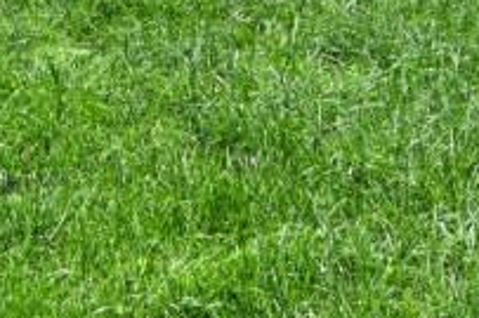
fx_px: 1525
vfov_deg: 10.4
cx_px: -201
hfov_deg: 16.5
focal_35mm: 115
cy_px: -429
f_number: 6.3
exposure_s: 1/320
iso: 100
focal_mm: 15.5
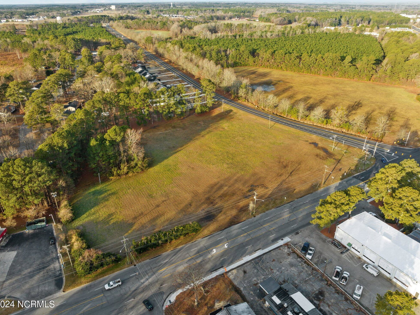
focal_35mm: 25
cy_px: 155
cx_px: 206
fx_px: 303
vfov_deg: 54.9
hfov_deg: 69.4
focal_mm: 12.29
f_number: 4
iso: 100
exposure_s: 1/240
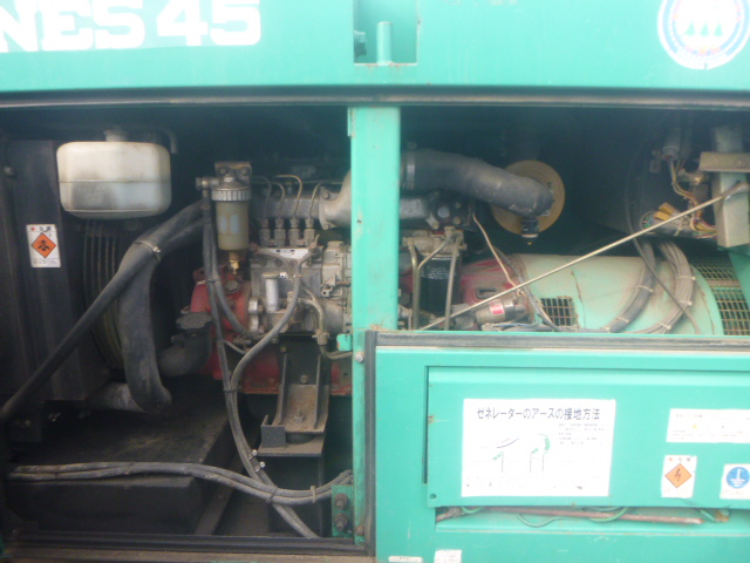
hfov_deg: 69.4
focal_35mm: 25
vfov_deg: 54.9
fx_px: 542
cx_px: 375
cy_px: 282
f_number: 3.9
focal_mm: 4.5
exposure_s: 1/60
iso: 125
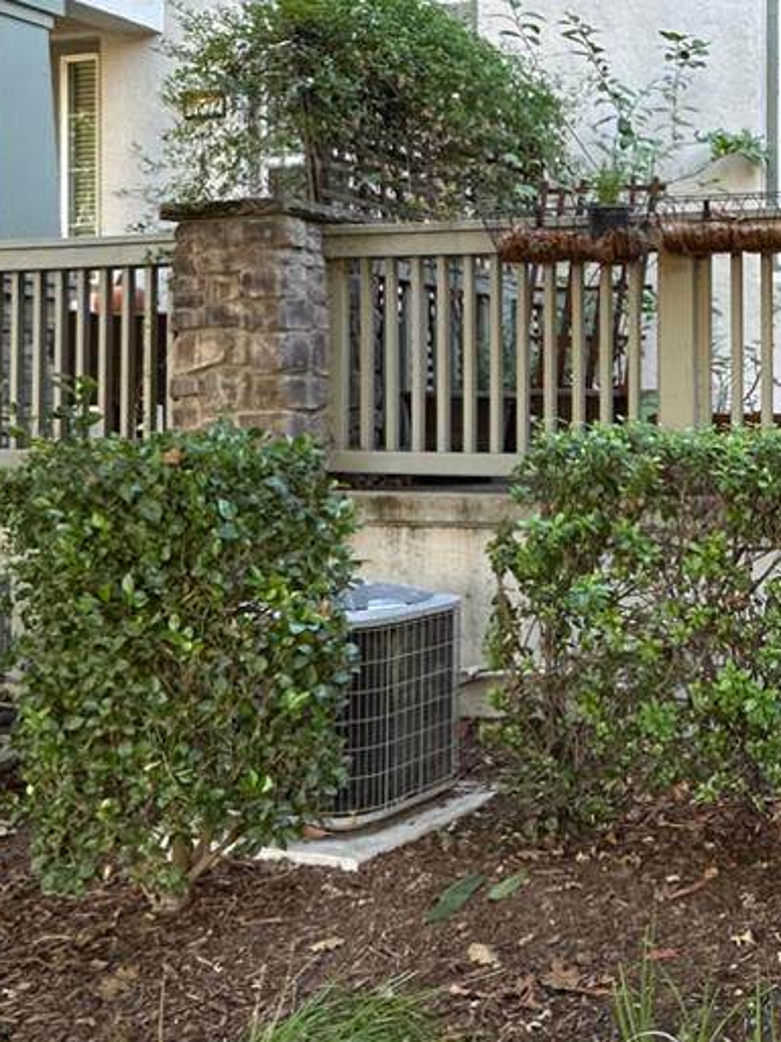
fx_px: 1233
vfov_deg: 45.5
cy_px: 417
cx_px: 959
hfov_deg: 29.7
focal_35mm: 41
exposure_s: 1/99
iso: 100
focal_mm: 2.22
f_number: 2.2
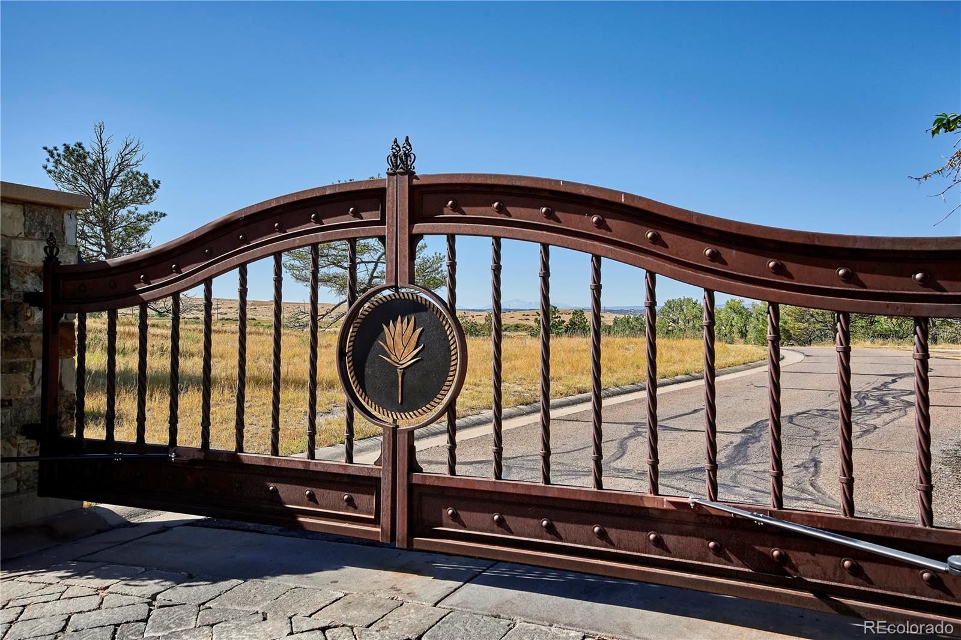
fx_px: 801
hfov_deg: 61.9
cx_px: 480
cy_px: 320
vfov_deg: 43.6
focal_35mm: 30
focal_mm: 30
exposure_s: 1/1250
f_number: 10
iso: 400
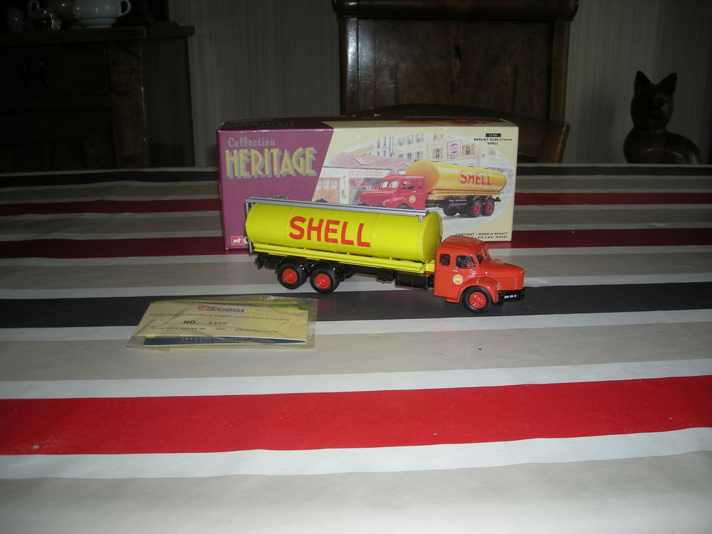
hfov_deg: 52.6
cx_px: 356
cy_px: 267
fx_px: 720
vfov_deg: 40.7
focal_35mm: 35
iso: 50
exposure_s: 1/30
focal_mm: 5.7
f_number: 2.8
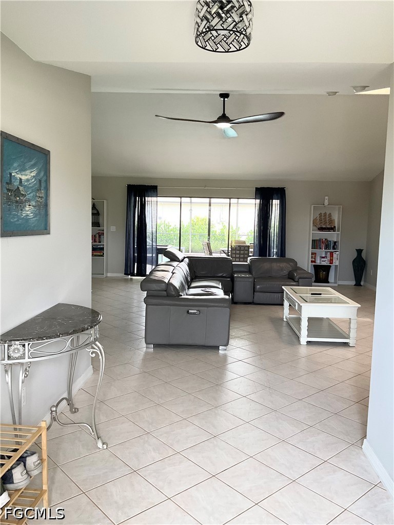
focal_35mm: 29
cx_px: 197
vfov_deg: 61.7
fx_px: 440
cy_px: 262
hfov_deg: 48.2
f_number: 1.8
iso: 80
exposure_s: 1/59
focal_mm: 3
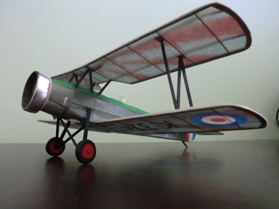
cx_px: 140
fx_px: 218
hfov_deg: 65.3
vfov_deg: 51.4
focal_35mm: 27
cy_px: 104
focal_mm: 4.9
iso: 640
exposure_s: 1/60
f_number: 3.2
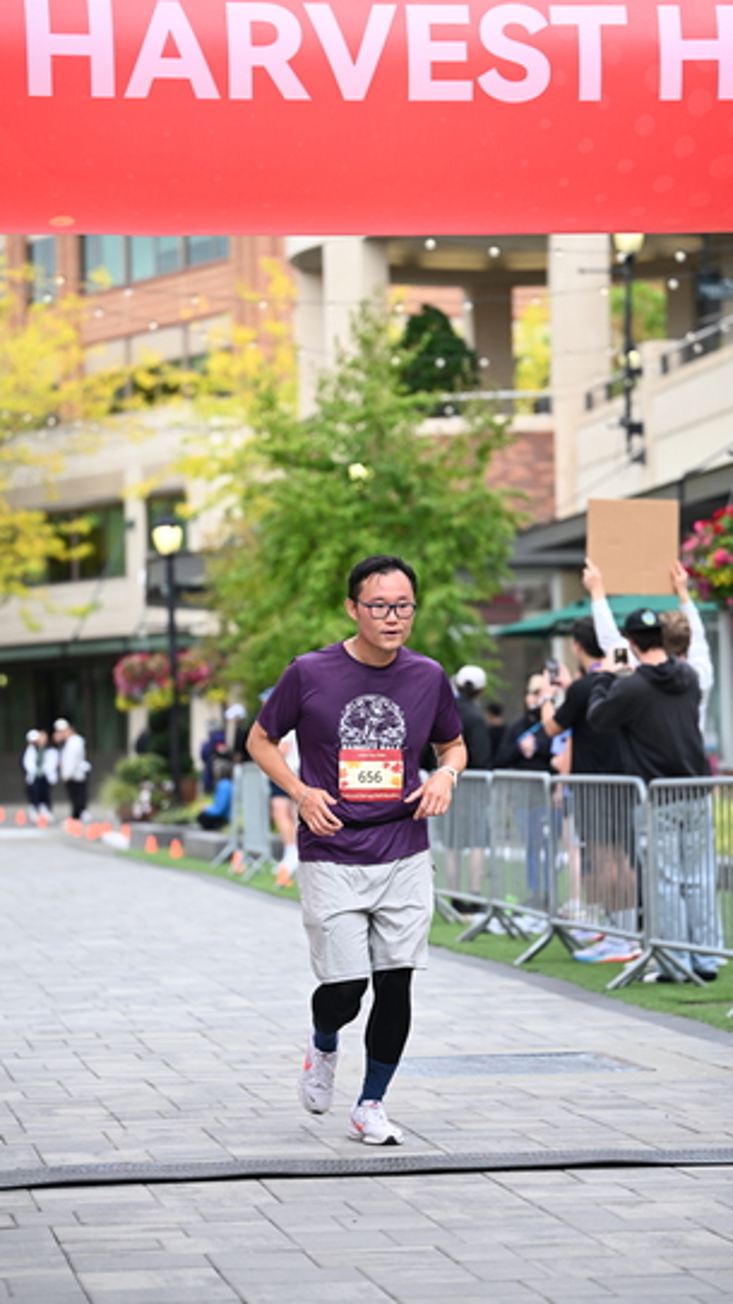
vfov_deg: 20.8
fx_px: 3563
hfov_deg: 11.7
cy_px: 646
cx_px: 407
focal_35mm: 103
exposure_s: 1/1600
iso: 640
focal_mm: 97
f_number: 2.8
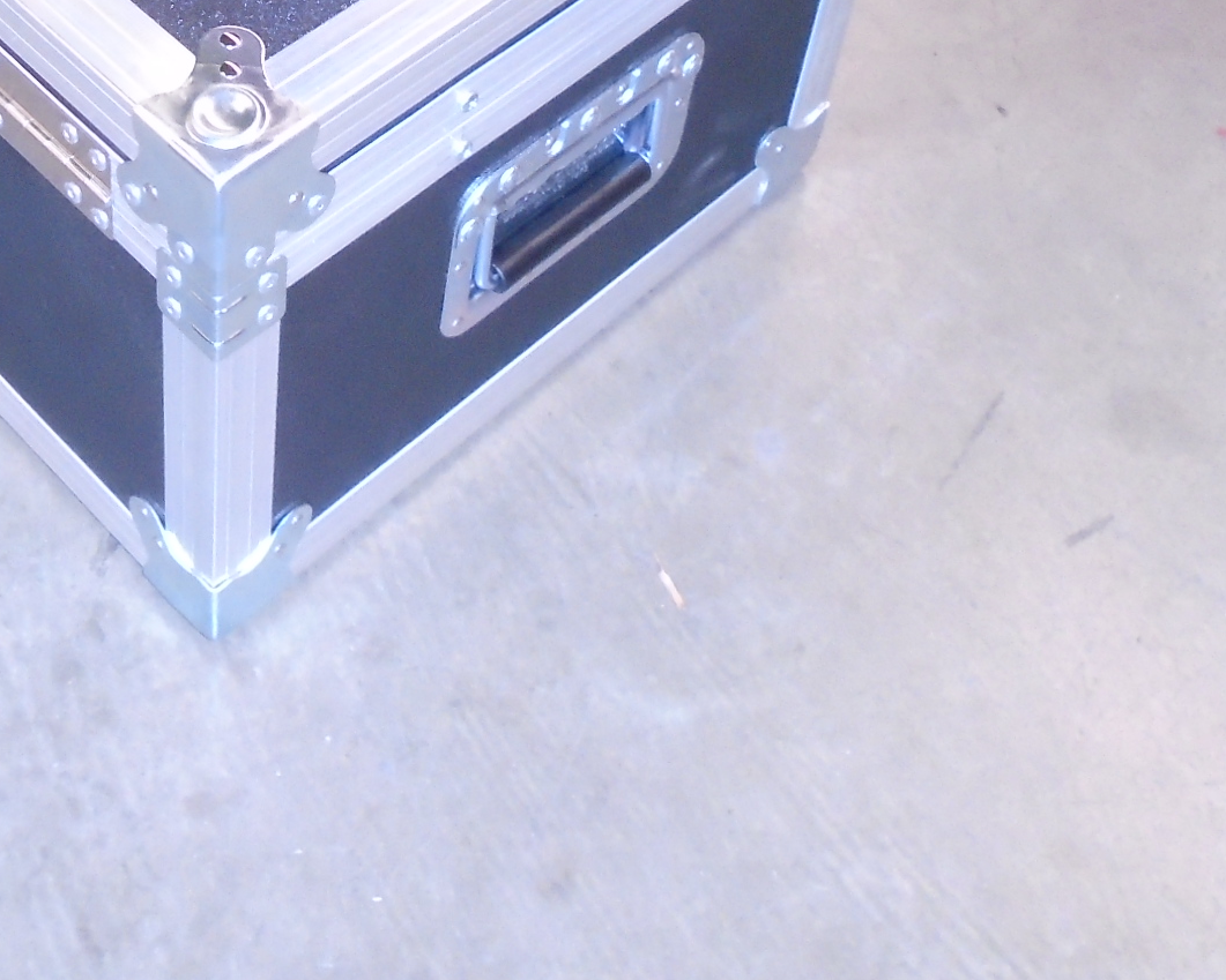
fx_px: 2250
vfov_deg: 22.9
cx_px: 306
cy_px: -139
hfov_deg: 30.0
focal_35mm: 62
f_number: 3.2
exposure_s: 1/30
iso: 400
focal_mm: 4.6
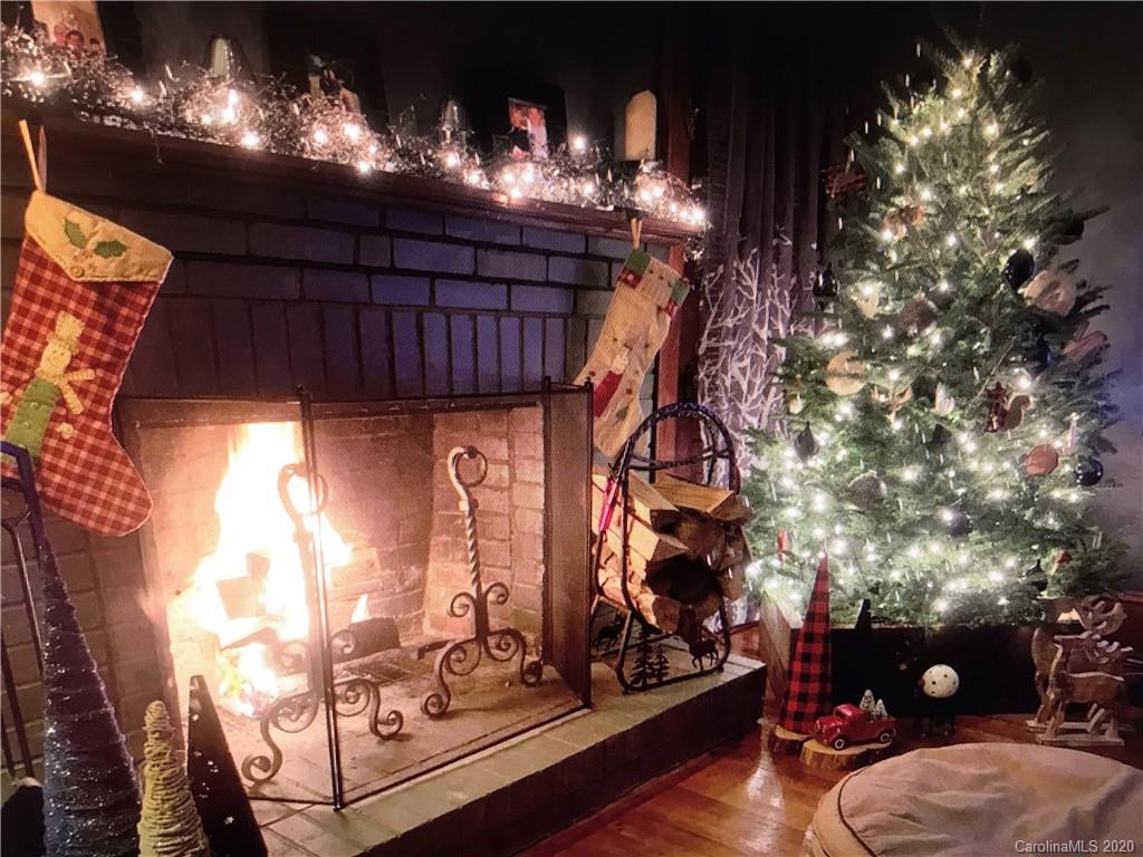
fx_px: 925
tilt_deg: -12.8
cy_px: 428
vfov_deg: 49.7
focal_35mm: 28
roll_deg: -0.5
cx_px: 572
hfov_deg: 63.4
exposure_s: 1/16
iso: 40
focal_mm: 3.99
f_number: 1.8
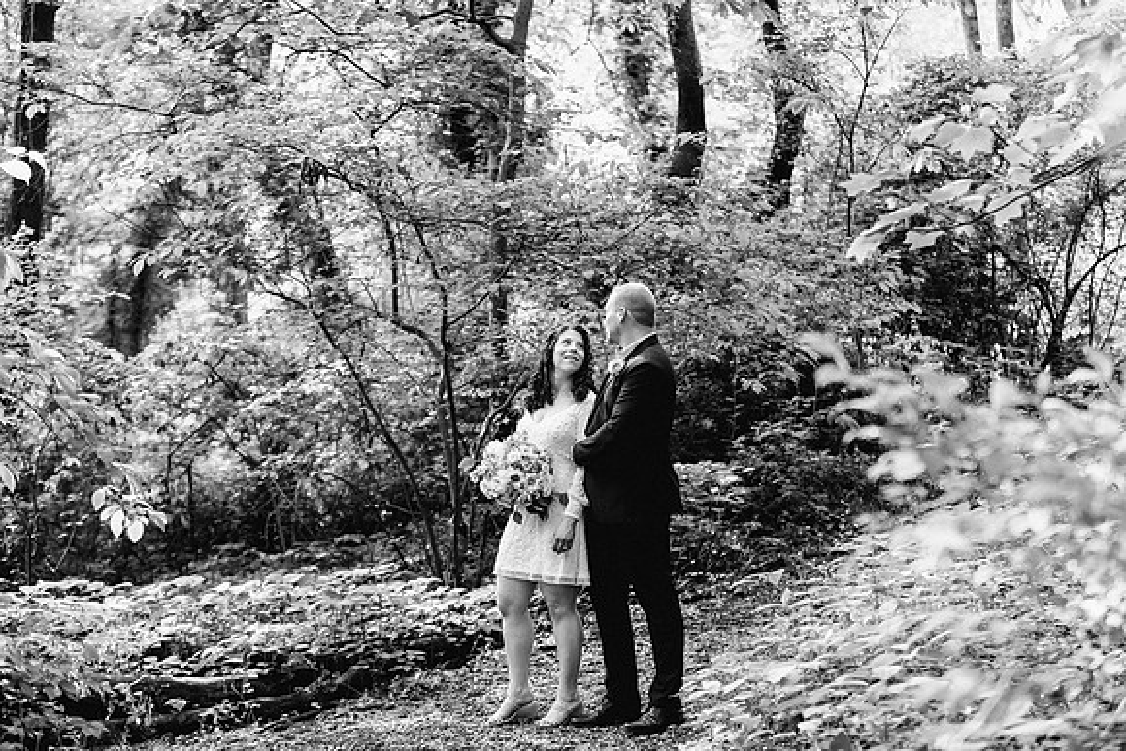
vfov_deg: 18.4
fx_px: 2316
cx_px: 563
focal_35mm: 74
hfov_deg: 27.3
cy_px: 356
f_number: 2.8
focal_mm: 70
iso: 640
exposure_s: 1/400
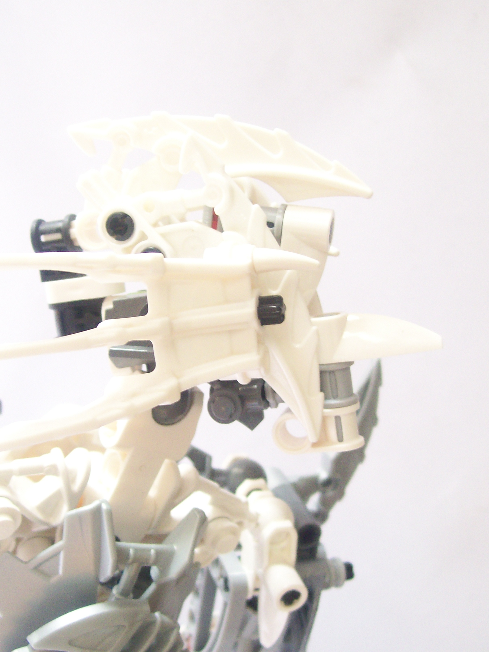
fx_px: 866
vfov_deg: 41.2
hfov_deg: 31.4
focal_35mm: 46
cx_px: 197
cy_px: 307
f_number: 2.7
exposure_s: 1/15.1
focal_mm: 6
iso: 160
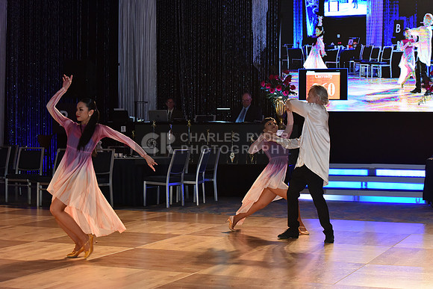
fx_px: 842
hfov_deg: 28.8
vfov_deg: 19.5
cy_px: 144
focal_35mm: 70
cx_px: 216
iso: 2000
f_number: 5
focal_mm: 70
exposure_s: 1/320
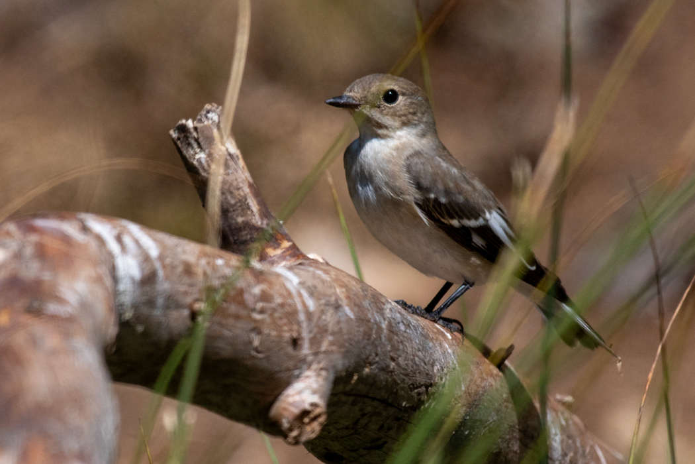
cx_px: 348
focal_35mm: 750
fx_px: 14478
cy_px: 232
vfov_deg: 1.8
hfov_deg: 2.7
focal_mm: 500
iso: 400
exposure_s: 1/5000
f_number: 6.3
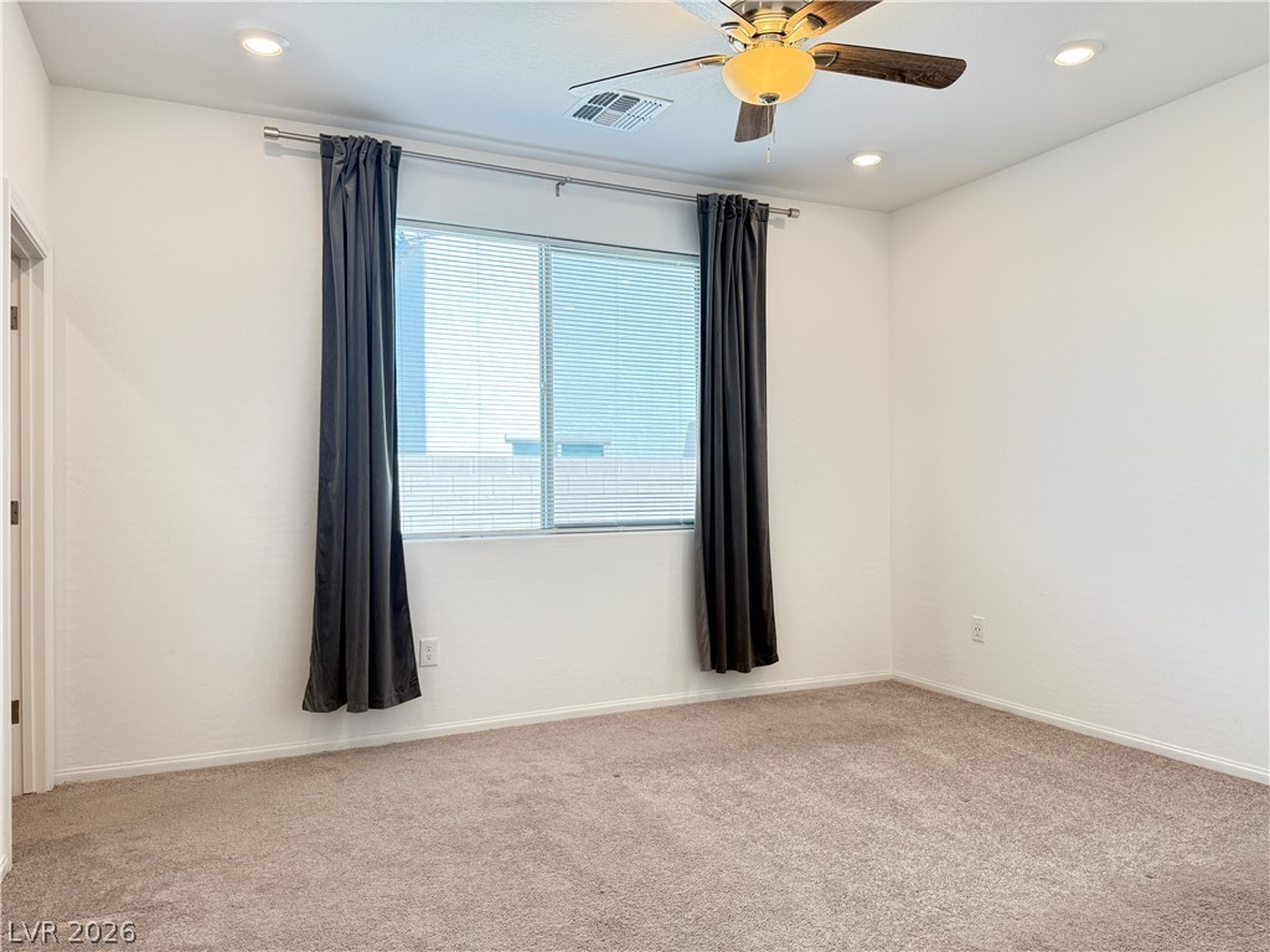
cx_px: 635
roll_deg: +0.0
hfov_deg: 71.6
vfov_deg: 56.8
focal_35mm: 24
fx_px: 881
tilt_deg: +0.9
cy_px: 476
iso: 200
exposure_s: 1/174
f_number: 1.78
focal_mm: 6.76
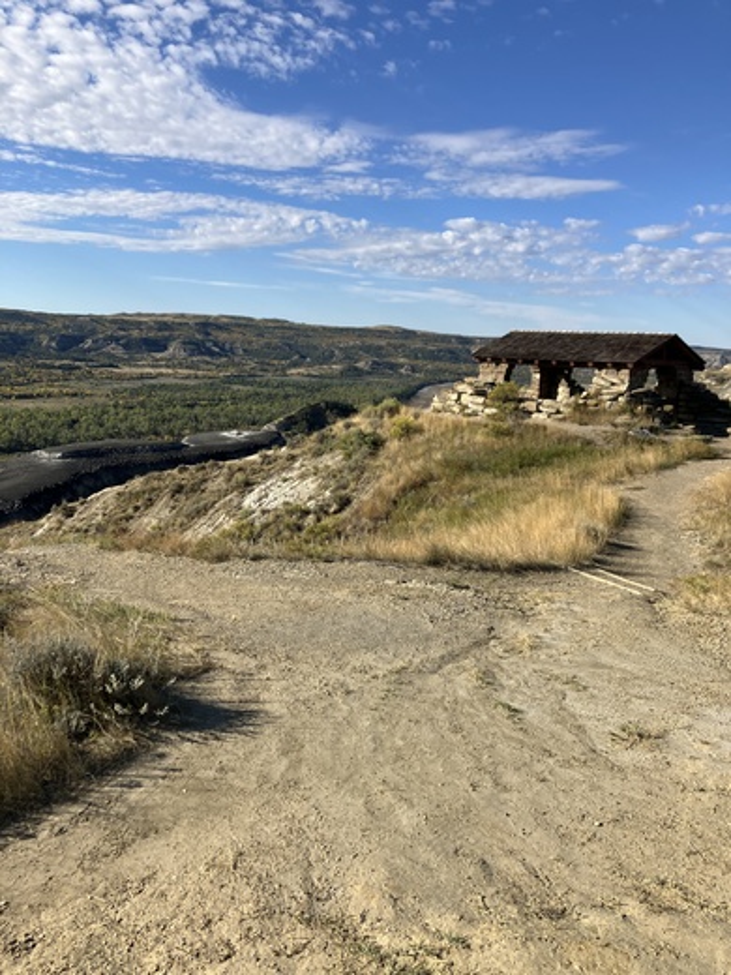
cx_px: 366
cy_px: 488
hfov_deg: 49.7
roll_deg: -1.6
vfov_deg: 63.4
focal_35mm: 28
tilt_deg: -9.1
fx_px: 788
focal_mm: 3.99
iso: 32
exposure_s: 1/2024
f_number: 1.8
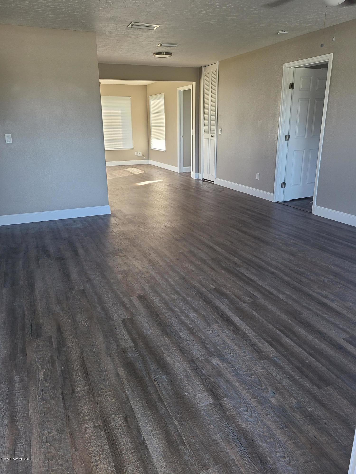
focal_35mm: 26
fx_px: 357
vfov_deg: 67.3
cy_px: 237
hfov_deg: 53.1
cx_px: 178
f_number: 1.8
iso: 64
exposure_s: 1/59
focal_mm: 5.4
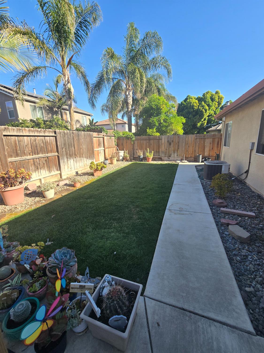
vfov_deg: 106.2
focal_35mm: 13
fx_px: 132
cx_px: 132
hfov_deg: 89.9
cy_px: 176
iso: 50
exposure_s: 1/829
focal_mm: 2.2
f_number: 2.2
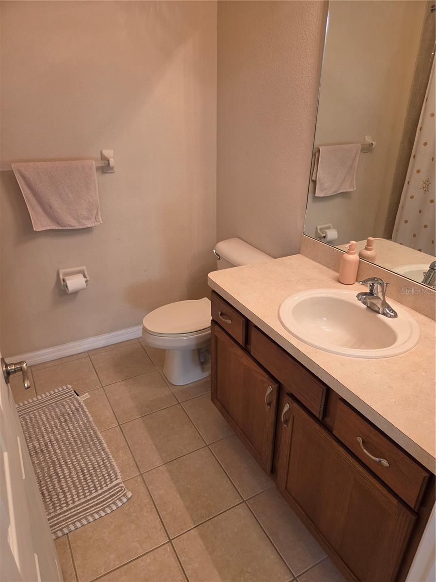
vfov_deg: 73.9
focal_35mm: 23
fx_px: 386
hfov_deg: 58.9
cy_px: 291
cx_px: 218
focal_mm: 5.4
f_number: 1.8
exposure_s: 1/120
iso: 320
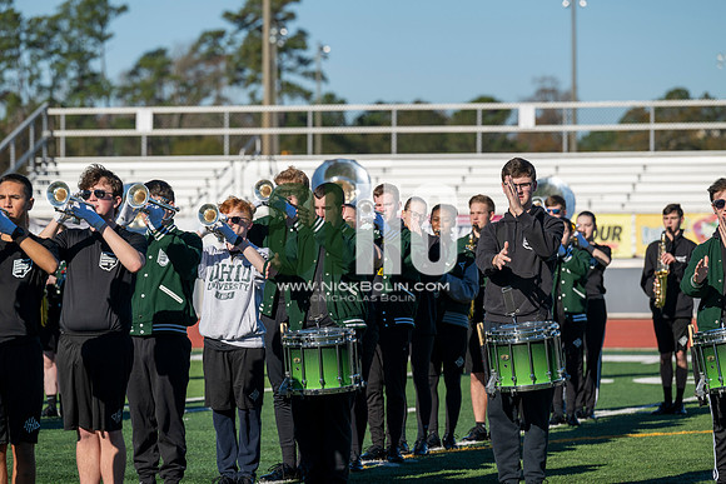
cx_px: 363
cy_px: 242
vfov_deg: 6.9
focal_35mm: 200
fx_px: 4034
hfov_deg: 10.3
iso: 160
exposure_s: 1/2000
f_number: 5
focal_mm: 200
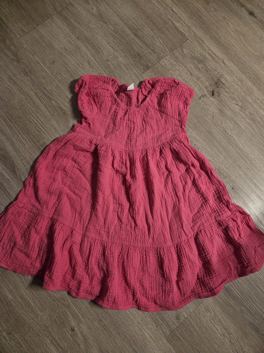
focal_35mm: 23
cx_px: 132
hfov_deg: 58.9
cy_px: 176
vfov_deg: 73.9
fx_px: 234
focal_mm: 5.4
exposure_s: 1/100
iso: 1600
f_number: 1.8
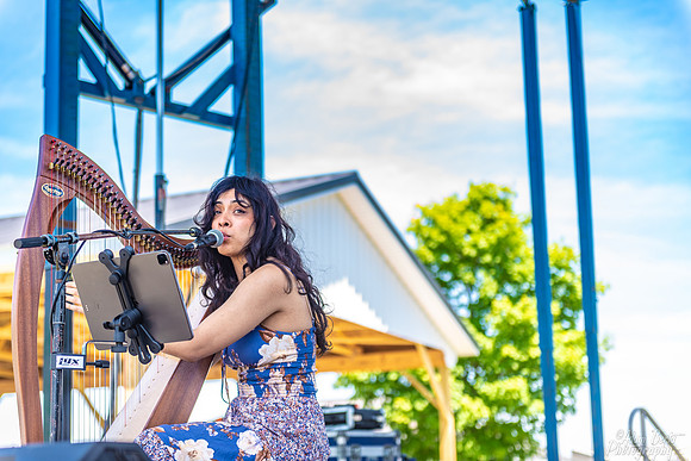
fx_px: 1344
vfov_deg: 19.5
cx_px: 346
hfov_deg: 28.8
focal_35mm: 70
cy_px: 230
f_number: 2.8
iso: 100
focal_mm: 70
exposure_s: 1/250
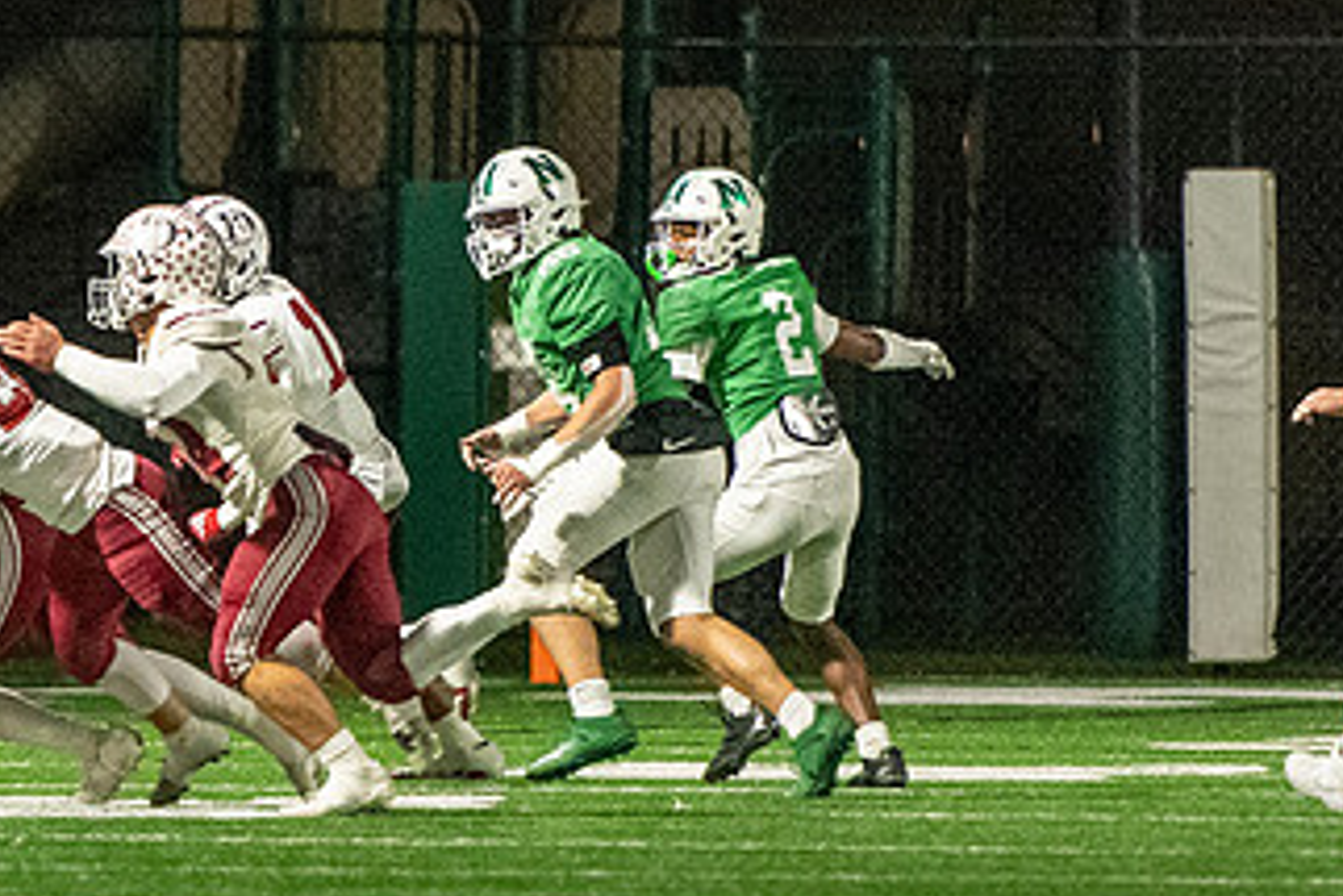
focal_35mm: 839
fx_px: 31312
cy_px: 803
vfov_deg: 1.6
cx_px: -338
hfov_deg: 2.5
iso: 6400
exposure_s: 1/800
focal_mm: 200
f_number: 2.8
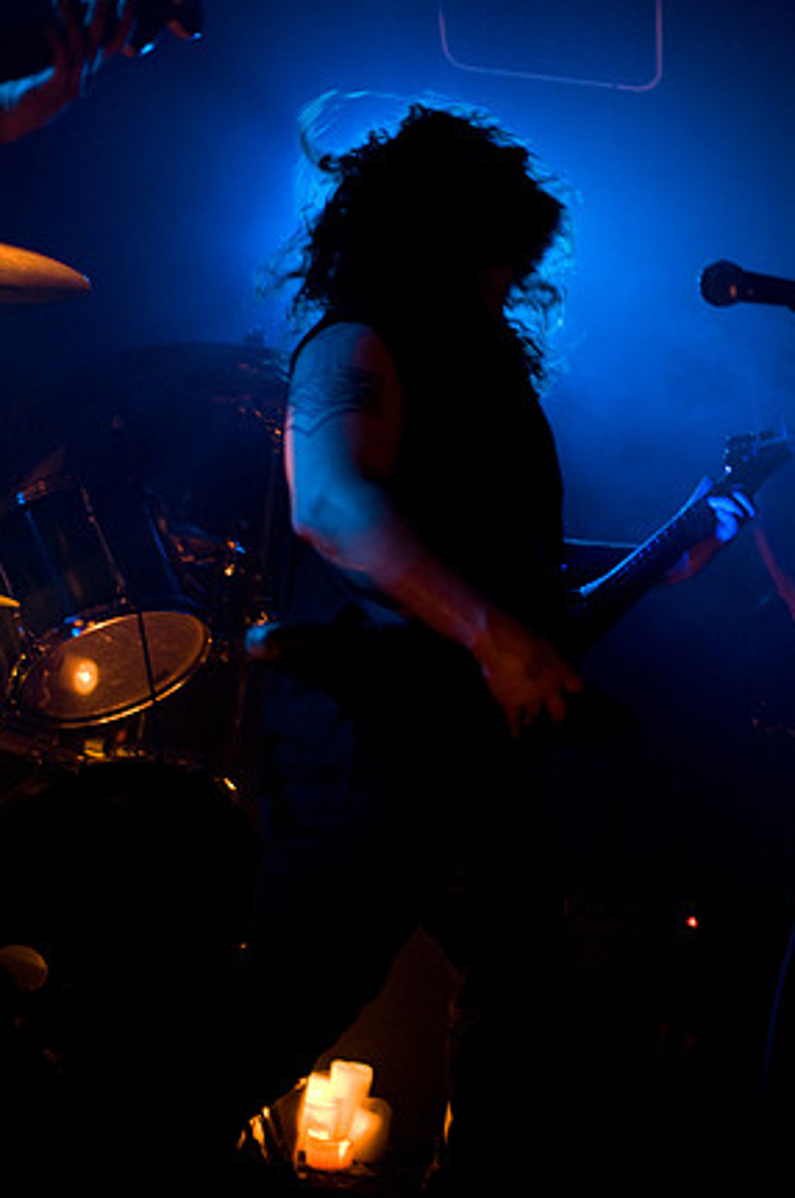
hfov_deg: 28.6
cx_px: 402
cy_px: 612
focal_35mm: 47
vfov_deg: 42.0
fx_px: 1562
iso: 1000
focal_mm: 30
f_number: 1.4
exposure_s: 1/80
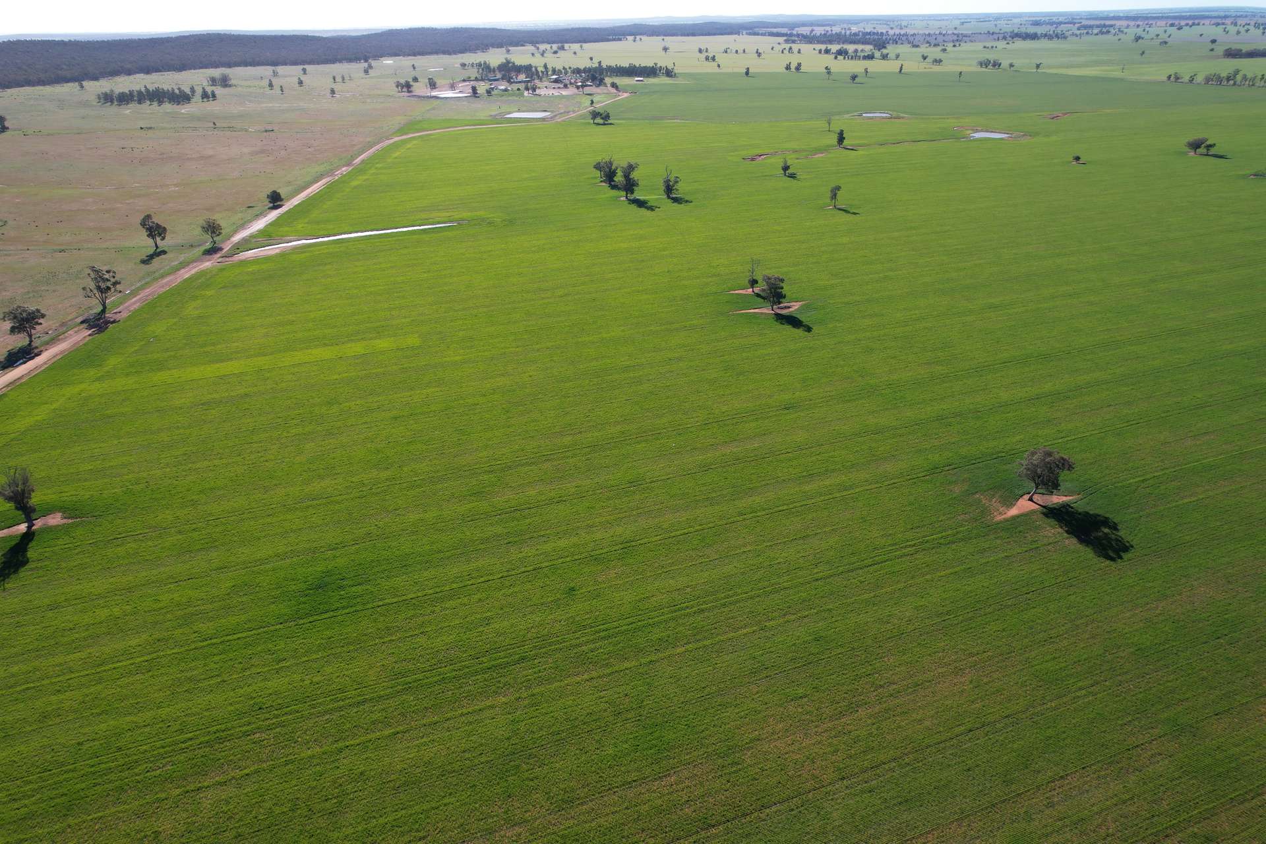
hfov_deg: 78.6
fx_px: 774
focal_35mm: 22
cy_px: 422
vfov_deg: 57.2
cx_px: 633
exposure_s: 1/1000
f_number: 2.8
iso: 100
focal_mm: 8.38
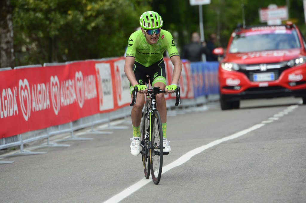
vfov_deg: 3.4
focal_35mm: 400
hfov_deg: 5.2
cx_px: 153
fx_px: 3397
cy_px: 102
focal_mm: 400
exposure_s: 1/1000
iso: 1250
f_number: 7.1
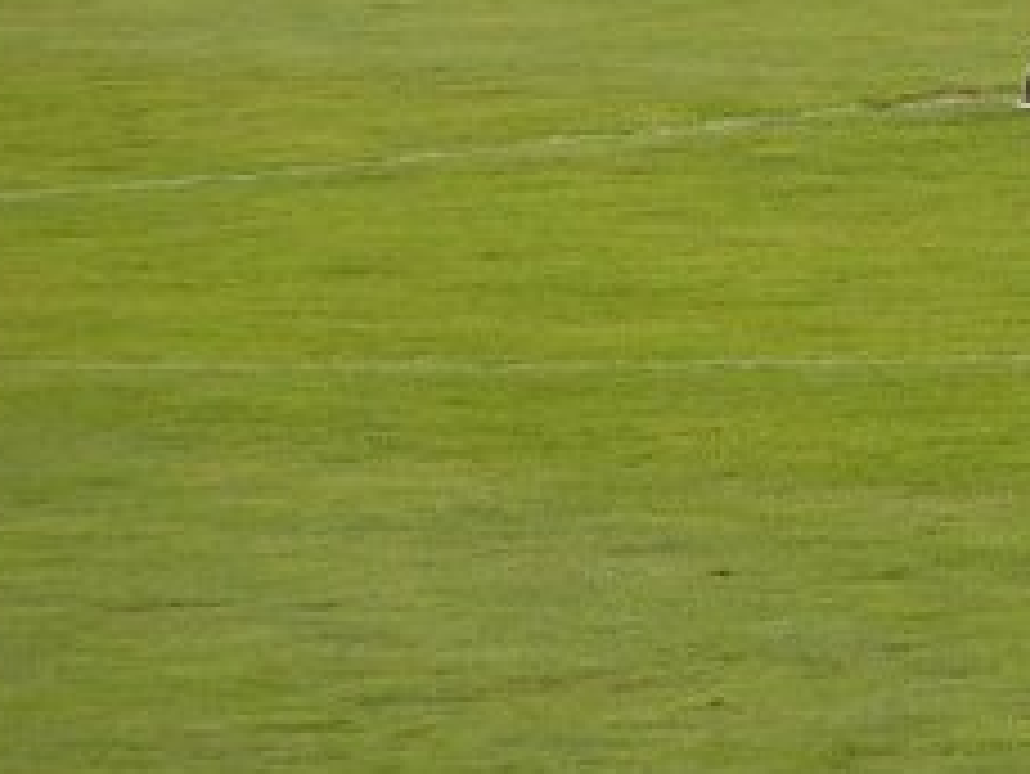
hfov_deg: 2.6
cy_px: -202
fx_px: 22417
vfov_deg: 2.0
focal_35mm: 753
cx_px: 1732
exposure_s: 1/200
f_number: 3.5
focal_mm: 33
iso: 50
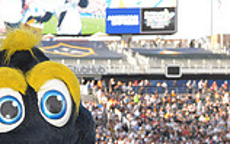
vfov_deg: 9.8
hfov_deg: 15.3
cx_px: -60
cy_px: 203
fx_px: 822
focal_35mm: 131
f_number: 5.6
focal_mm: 35
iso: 200
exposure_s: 1/125
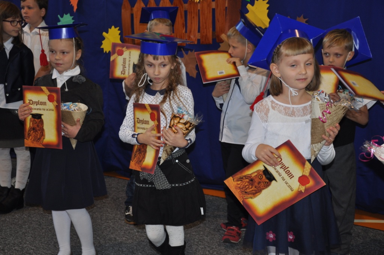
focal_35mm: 57
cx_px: 192
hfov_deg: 35.1
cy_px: 128
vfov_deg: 23.7
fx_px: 607
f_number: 4.5
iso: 400
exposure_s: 1/60
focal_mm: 38
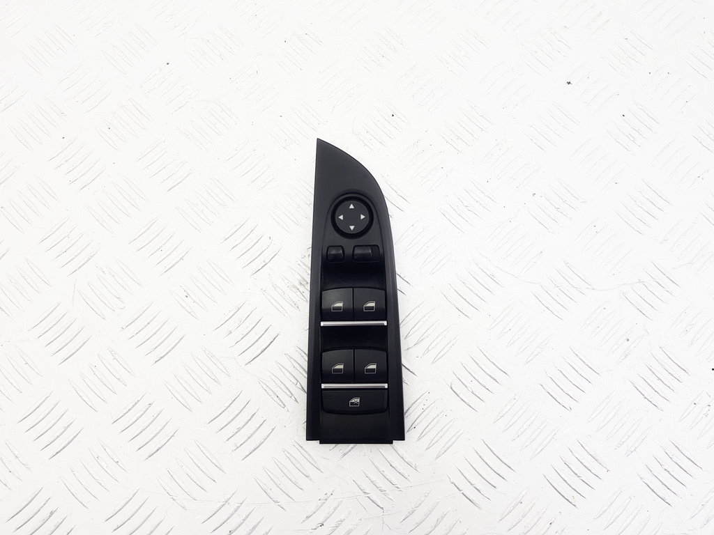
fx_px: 536
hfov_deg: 67.3
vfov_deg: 53.1
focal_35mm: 26
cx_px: 357
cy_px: 268
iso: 50
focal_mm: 4.2
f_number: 1.7
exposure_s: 1/100
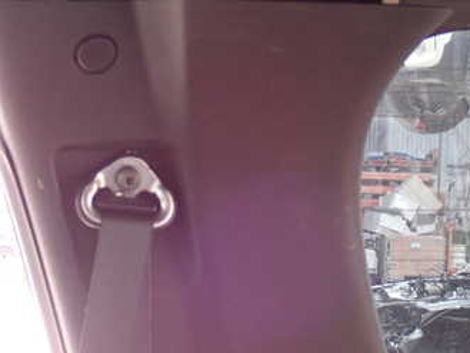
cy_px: 253
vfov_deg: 13.1
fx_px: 1535
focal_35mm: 113
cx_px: 290
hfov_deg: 17.4
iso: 800
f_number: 3.6
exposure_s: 1/30
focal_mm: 11.09
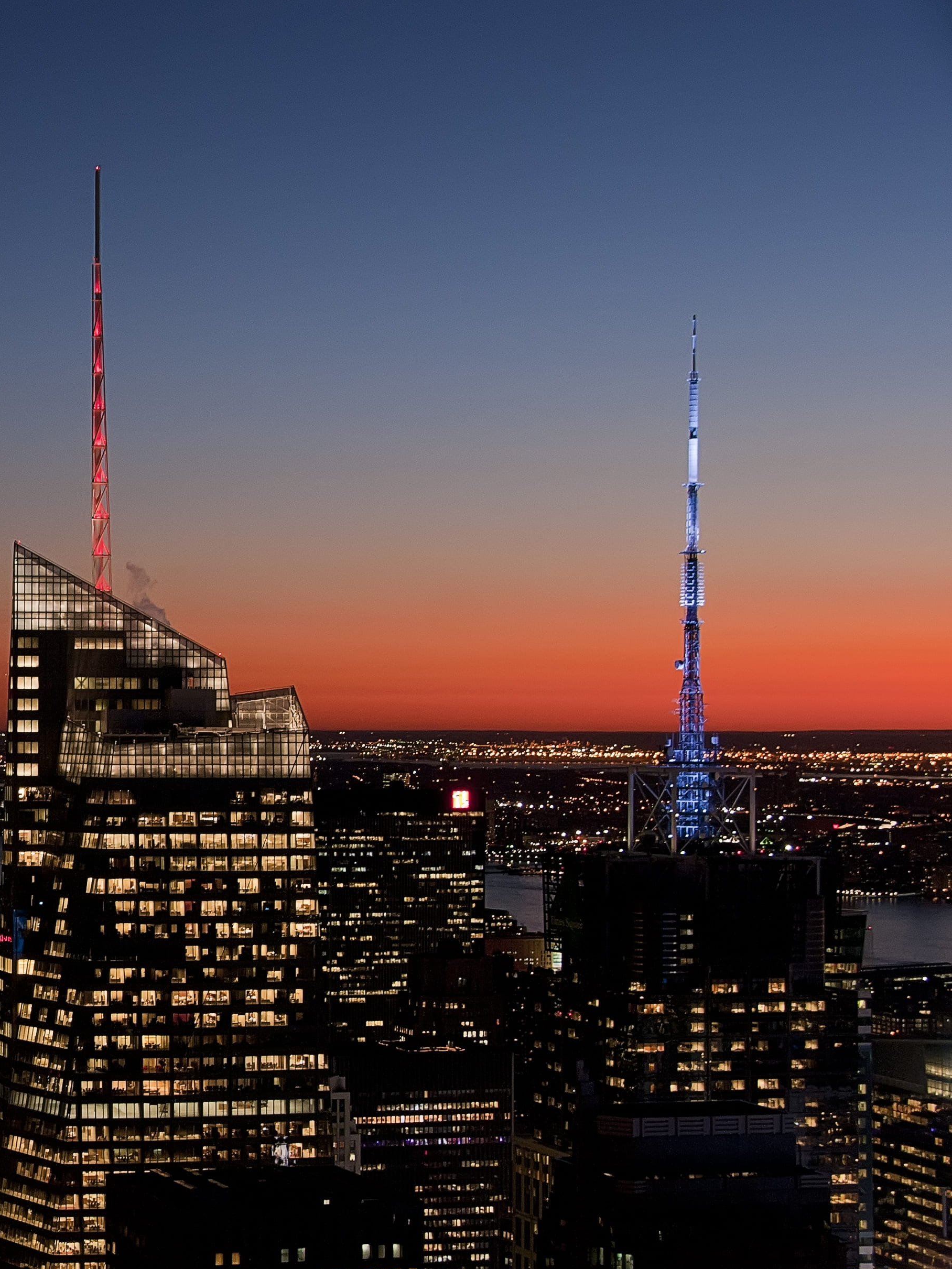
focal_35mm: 70
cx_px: -144
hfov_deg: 19.9
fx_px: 2567
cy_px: 722
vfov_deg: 27.7
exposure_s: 1/10
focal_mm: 28
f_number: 6.3
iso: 640
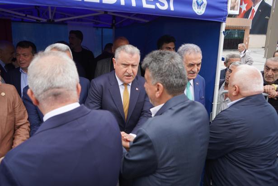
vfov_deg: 46.4
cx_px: 139
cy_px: 93
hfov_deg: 65.5
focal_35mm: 28
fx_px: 216
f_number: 4
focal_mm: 28
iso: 100
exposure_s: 1/200
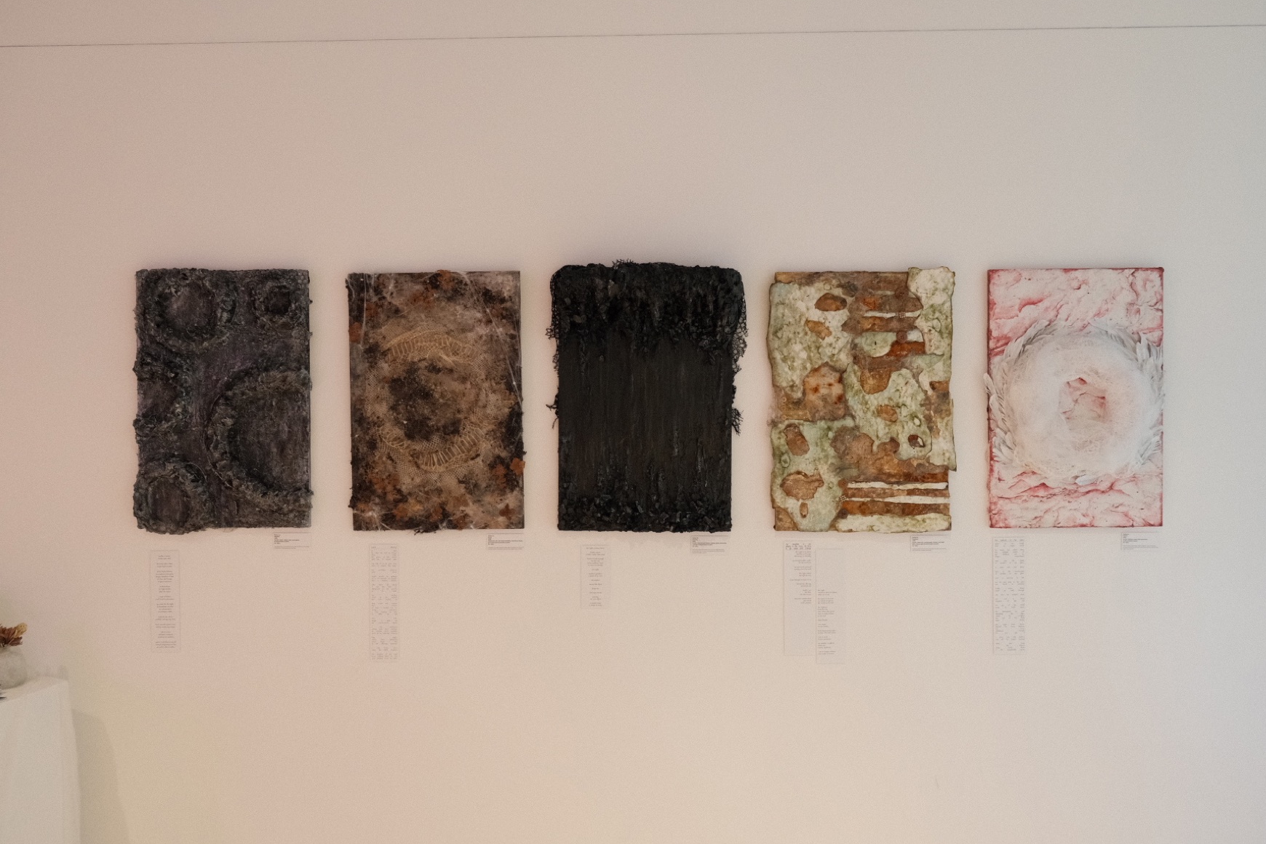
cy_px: 426
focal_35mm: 30
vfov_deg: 43.6
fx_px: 1055
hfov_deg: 61.9
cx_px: 643
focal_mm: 19.6
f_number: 2.8
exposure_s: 1/60
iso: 1600
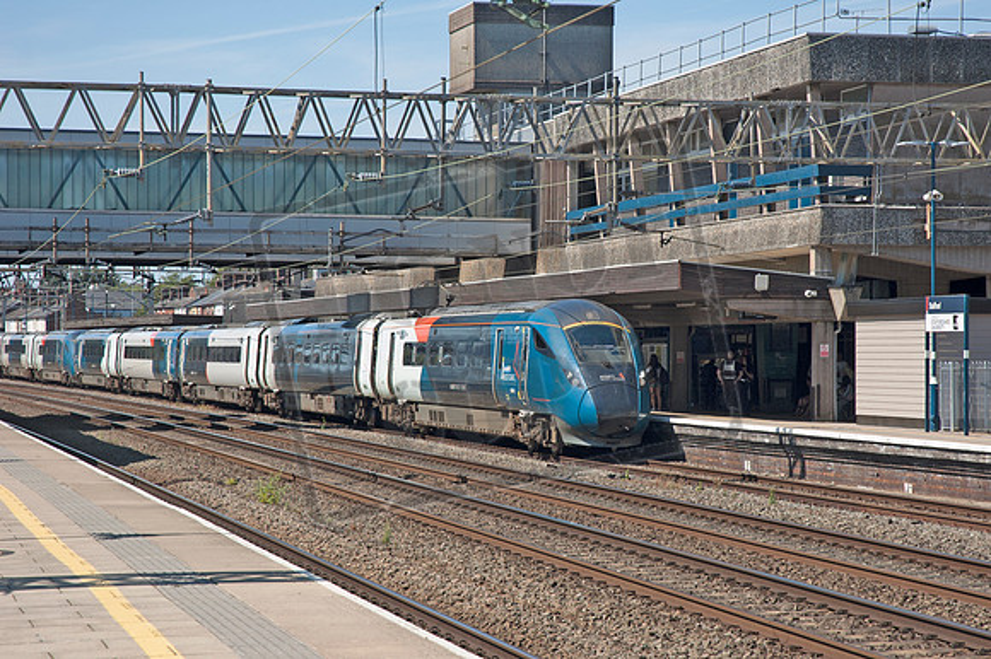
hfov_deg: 21.9
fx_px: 2559
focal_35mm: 93
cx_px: 496
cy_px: 330
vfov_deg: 14.7
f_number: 5.6
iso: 200
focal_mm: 62
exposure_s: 1/500
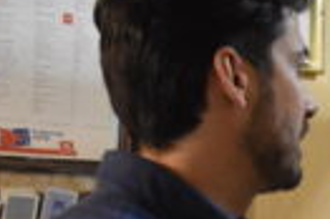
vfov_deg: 8.1
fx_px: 1511
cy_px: 365
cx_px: 524
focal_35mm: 165
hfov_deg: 11.8
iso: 3200
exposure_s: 1/60
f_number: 3.8
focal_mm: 24
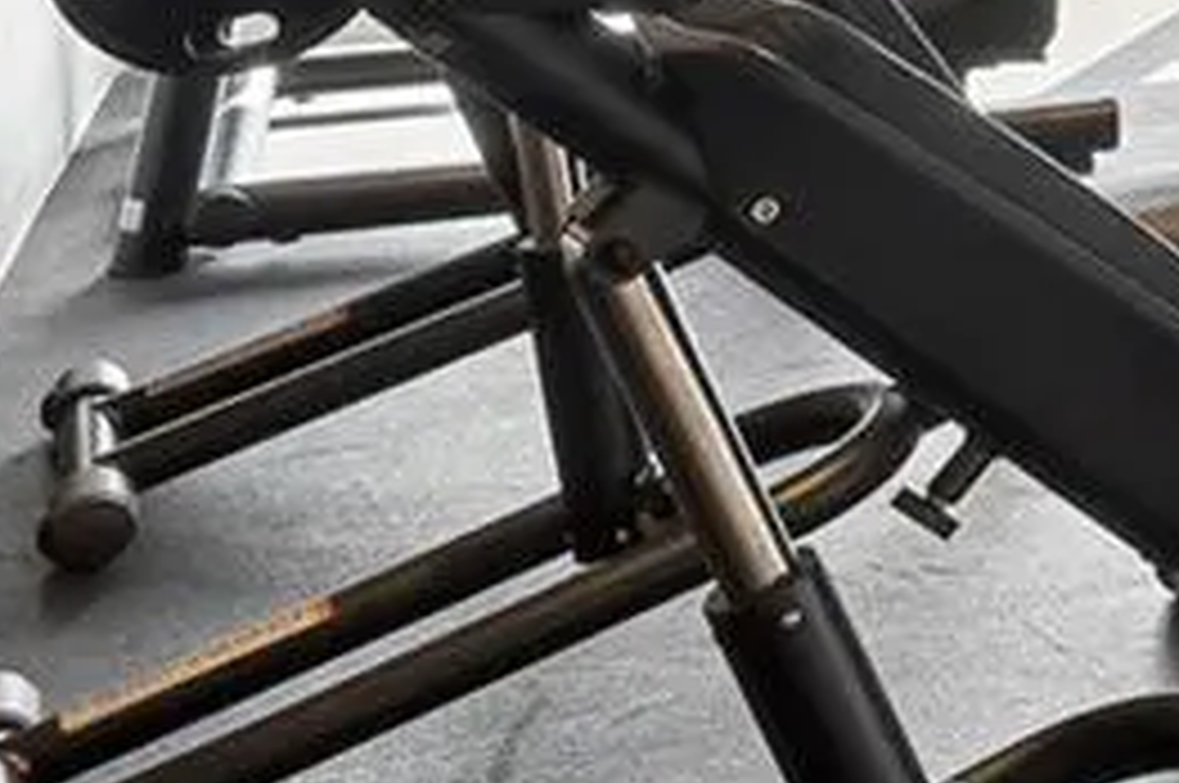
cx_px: 2754
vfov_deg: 12.1
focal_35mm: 105
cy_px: -544
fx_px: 3442
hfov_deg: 14.1
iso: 125
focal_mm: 17.2
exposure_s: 1/10
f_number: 11
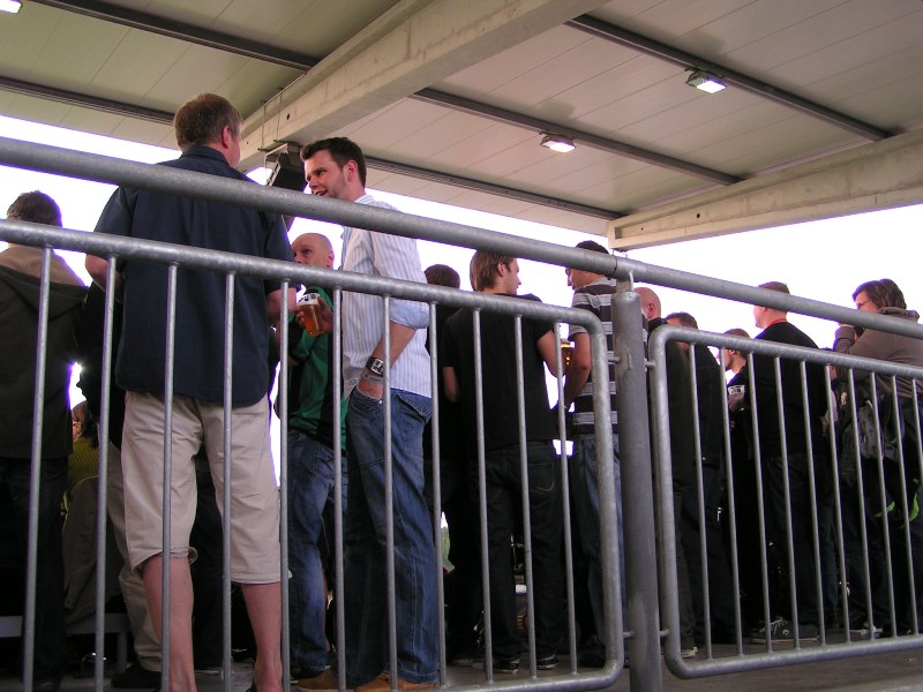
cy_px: 346
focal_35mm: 38
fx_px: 1013
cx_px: 462
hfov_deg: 49.0
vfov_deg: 37.7
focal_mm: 5.8
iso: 50
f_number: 3.5
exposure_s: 1/60
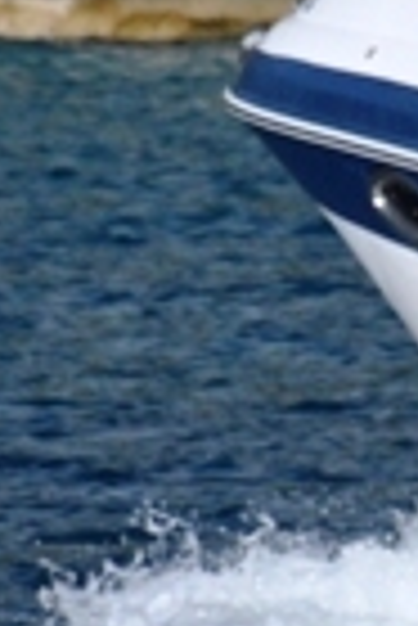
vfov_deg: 1.5
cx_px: 966
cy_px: -221
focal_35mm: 1359
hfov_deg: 1.0
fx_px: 23609
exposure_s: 1/4000
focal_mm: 140
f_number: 5.6
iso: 280
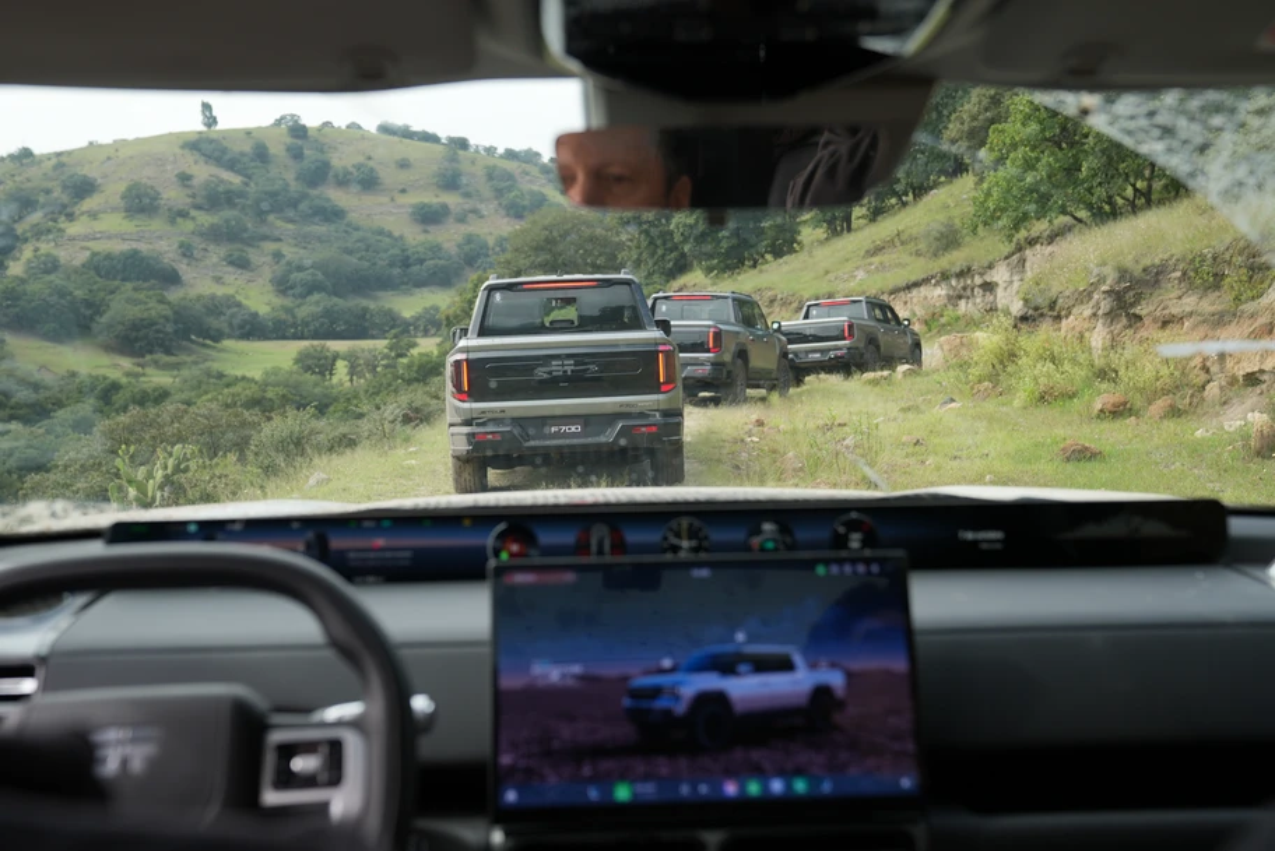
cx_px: 638
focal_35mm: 42
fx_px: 1488
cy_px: 426
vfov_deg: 31.9
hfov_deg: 46.4
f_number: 4
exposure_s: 1/320
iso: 100
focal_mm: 42
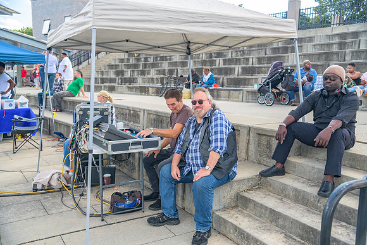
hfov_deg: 60.3
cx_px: 184
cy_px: 122
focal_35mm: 31
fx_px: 316
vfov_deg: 42.3
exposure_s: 1/200
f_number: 4
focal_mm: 31
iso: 280
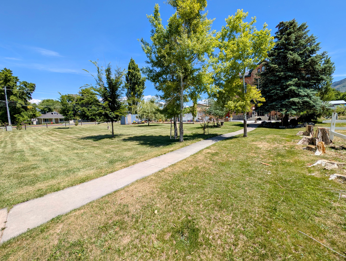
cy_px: 130
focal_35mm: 12
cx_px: 173
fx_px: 120
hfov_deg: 110.5
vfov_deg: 94.6
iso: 42
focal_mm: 2.23
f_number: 1.95
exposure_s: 1/2242
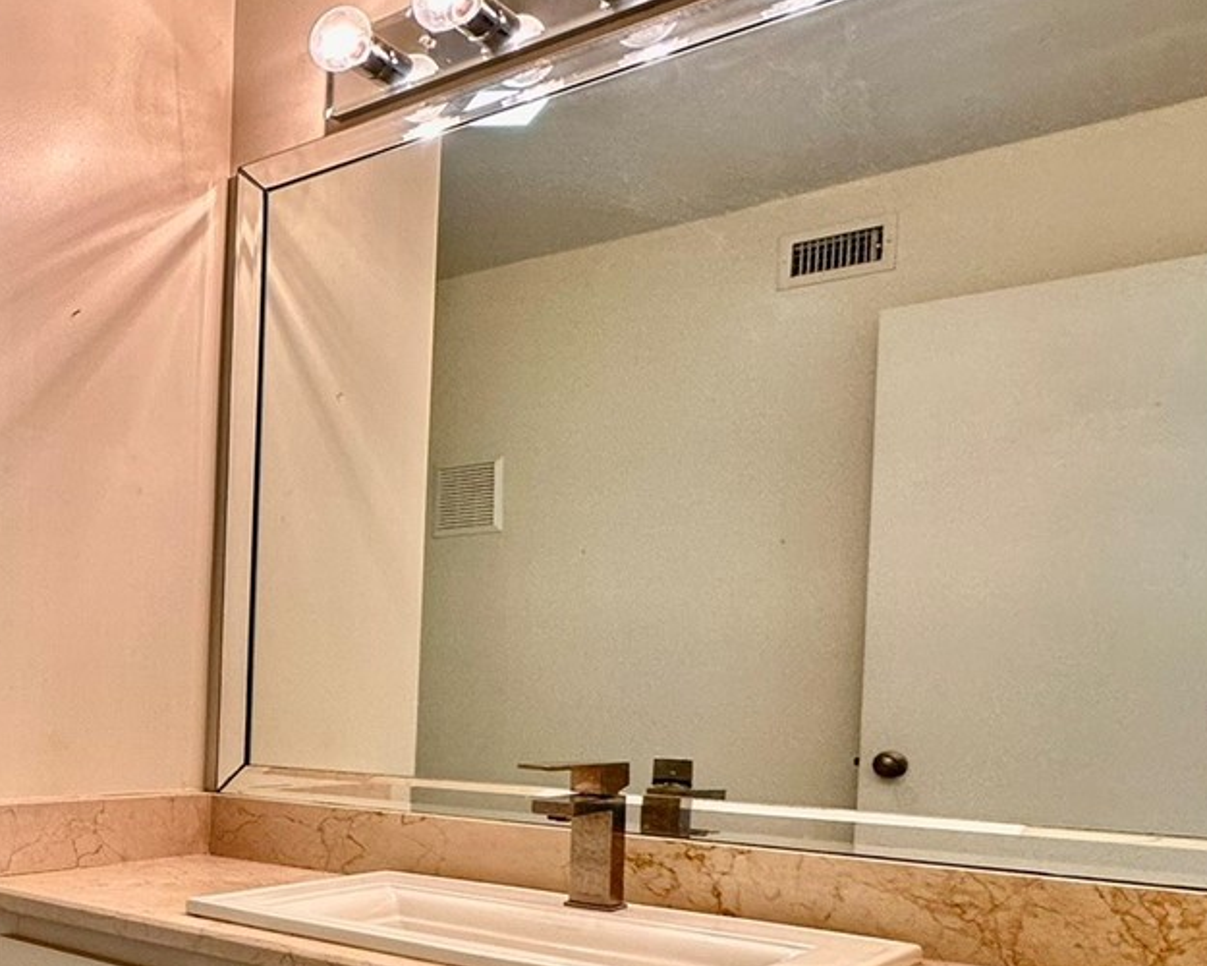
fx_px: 1250
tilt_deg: -1.3
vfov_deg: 41.1
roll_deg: -1.9
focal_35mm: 35
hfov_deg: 40.4
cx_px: -154
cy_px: 717
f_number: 2.2
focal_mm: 2.22
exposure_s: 1/120
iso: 125
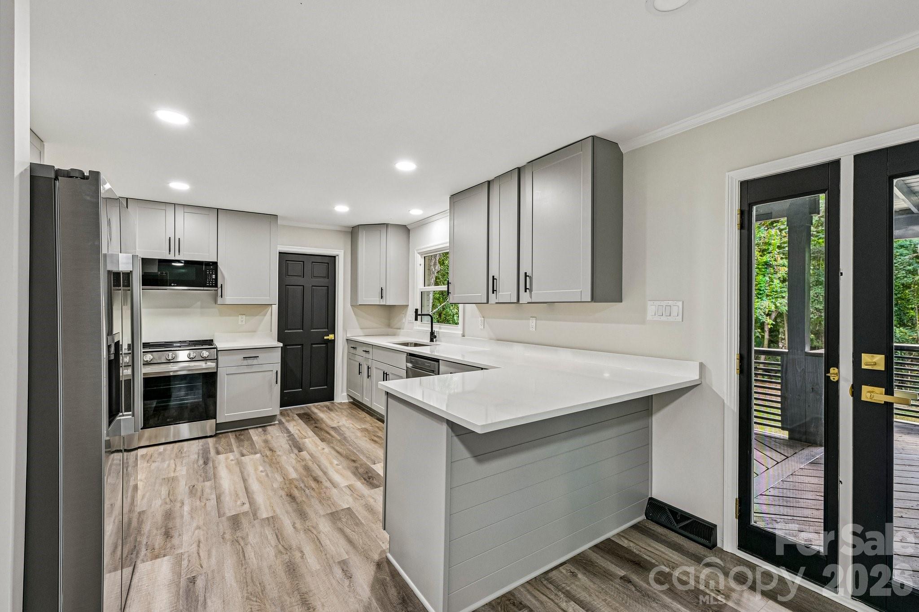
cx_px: 460
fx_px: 383
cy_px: 306
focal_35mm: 15
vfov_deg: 77.3
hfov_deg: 100.4
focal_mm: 15
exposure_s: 1/15
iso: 400
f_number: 8
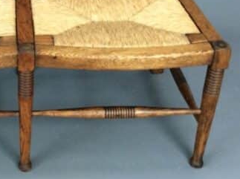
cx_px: 25
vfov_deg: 18.7
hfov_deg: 25.0
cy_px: -11
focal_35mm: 76
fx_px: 526
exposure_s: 1/25
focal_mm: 3.3
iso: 80
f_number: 2.4
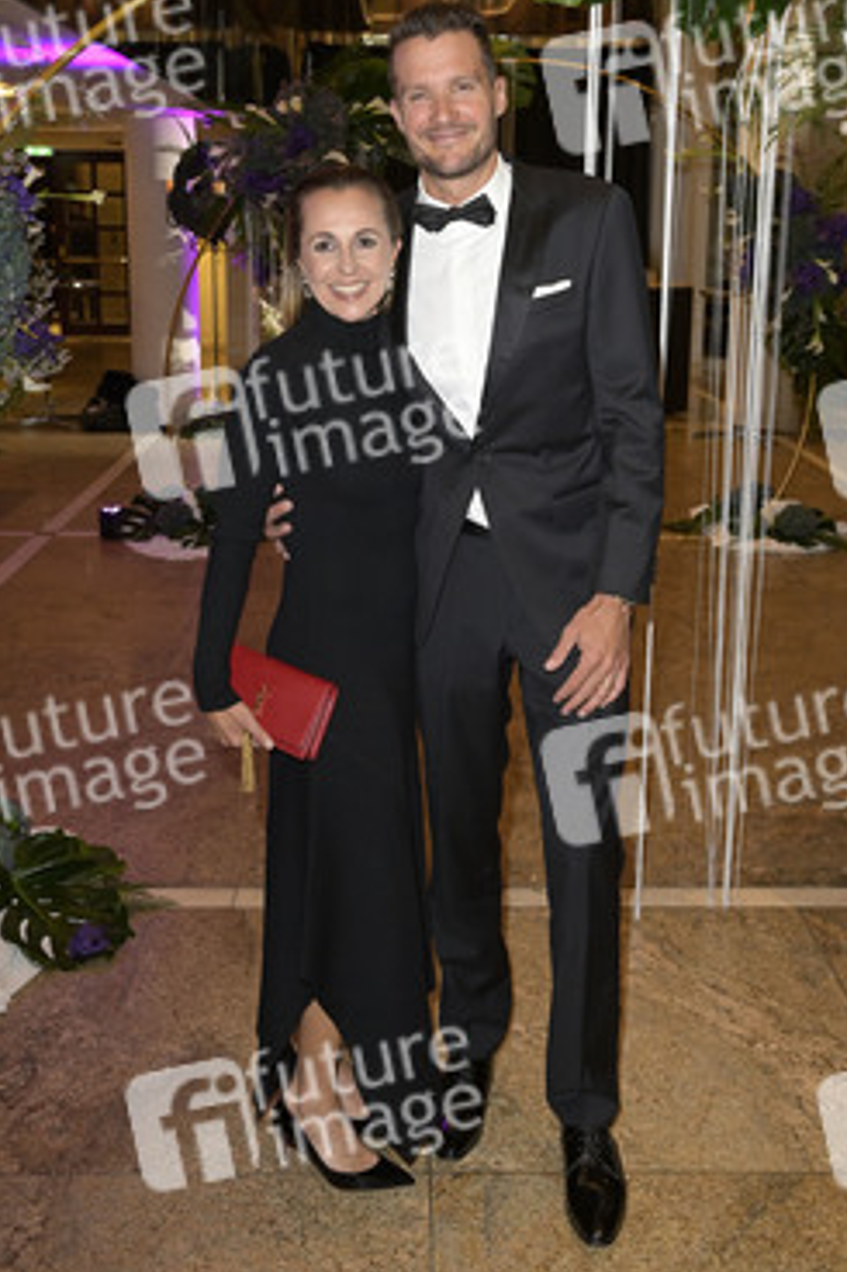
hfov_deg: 35.0
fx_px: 1342
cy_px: 591
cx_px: 404
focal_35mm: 38
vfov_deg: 50.7
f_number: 5.6
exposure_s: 1/80
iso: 2500
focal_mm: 35
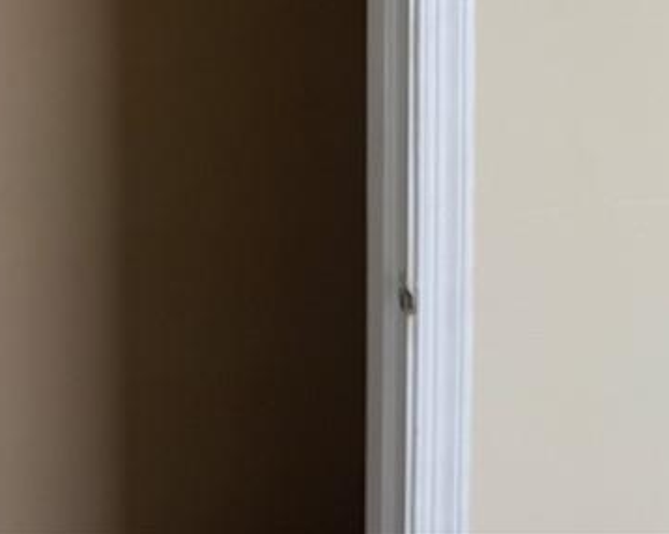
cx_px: 215
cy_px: -181
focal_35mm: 67
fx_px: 1326
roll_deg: +1.4
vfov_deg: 20.6
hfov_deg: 28.1
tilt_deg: -3.6
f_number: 1.78
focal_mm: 6.76
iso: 125
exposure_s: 1/121
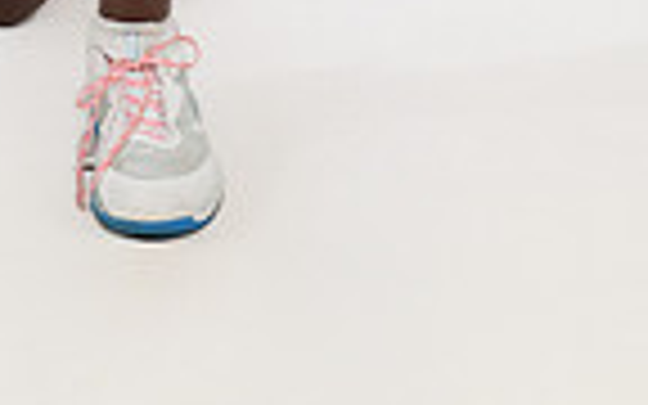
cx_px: 99
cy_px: -580
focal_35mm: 147
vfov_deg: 8.2
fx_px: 2596
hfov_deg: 14.1
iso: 500
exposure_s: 1/320
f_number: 7.1
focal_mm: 46
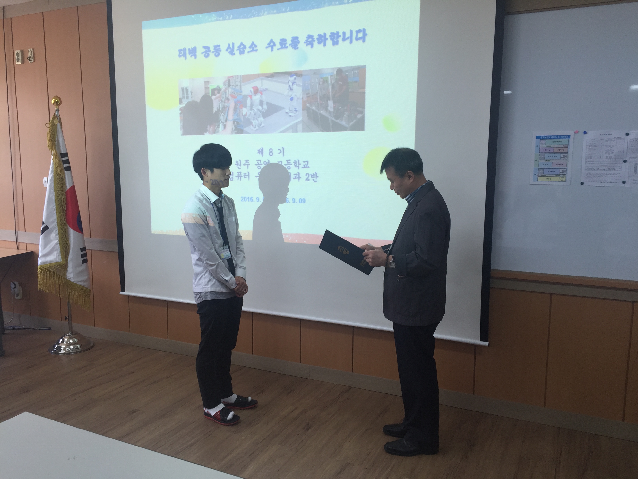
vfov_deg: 48.2
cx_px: 319
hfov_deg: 61.7
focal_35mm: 29
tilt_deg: -8.2
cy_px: 240
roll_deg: -1.3
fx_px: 534
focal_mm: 4.15
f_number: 2.2
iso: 32
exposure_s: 1/60
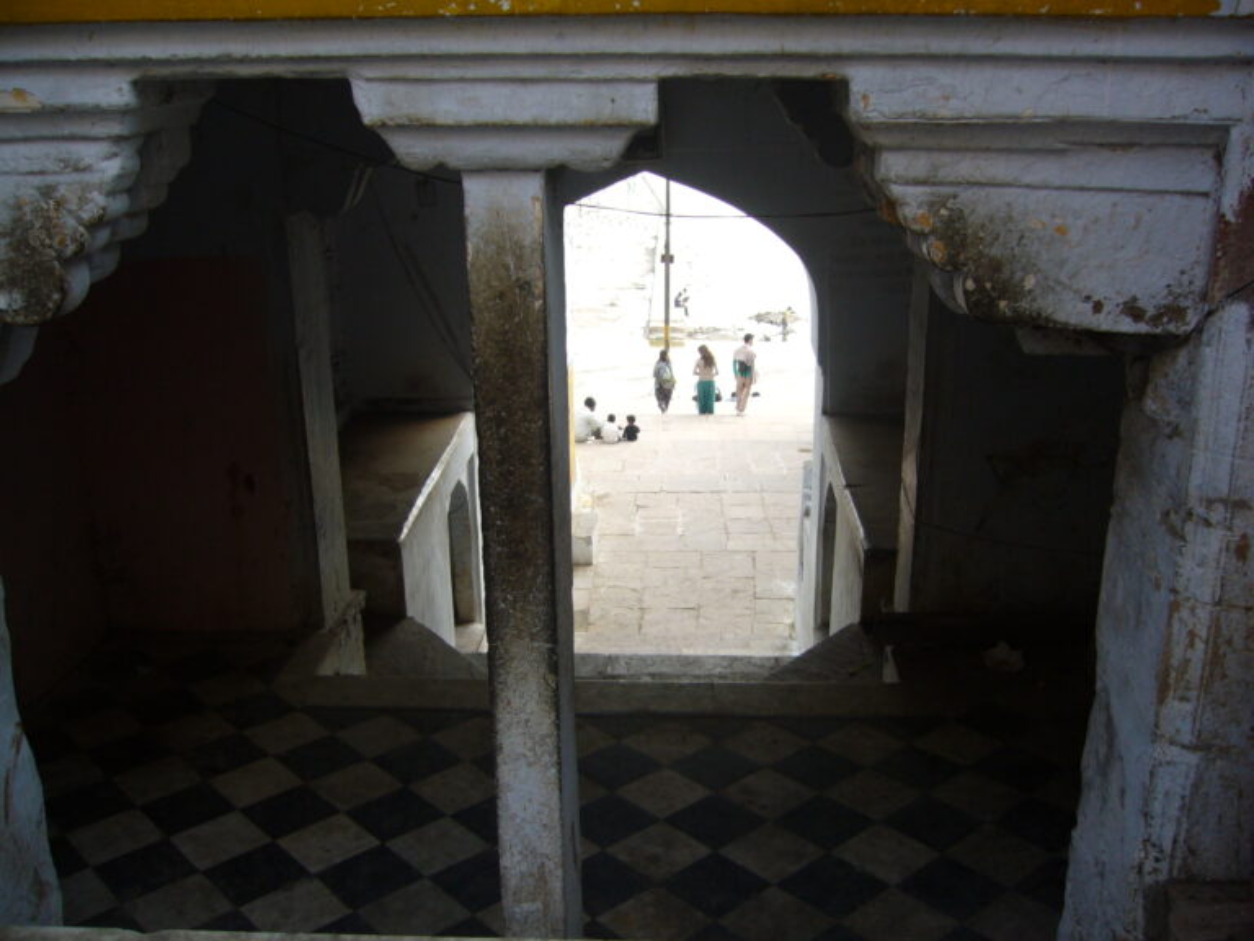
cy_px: 470
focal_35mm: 35
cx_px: 627
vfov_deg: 40.7
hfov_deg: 52.6
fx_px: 1268
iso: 80
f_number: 2.8
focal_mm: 5.8
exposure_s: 1/160
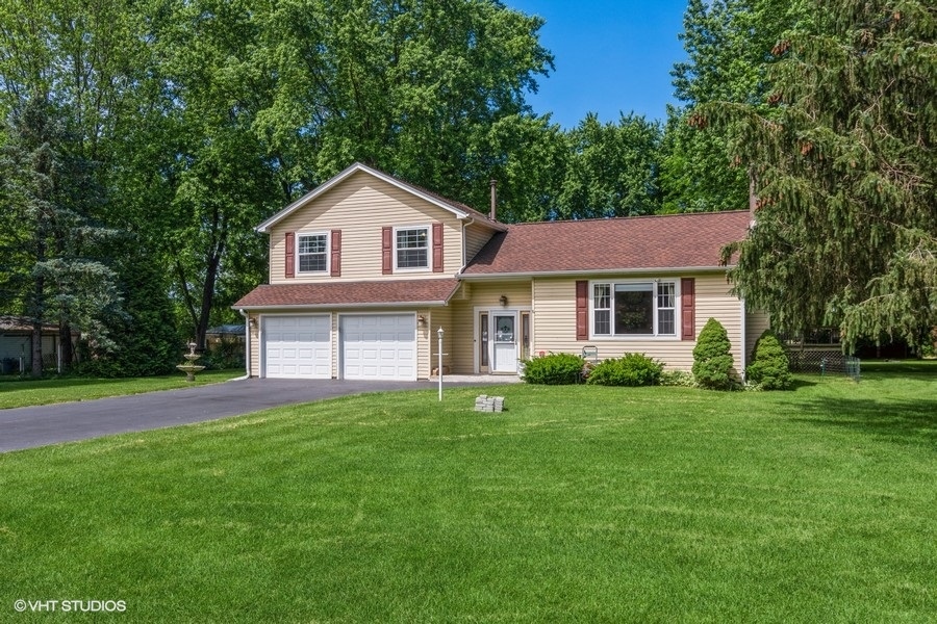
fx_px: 781
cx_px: 468
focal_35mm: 30
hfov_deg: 61.9
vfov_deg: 43.6
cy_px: 312
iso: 100
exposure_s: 1/200
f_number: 9
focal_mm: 20
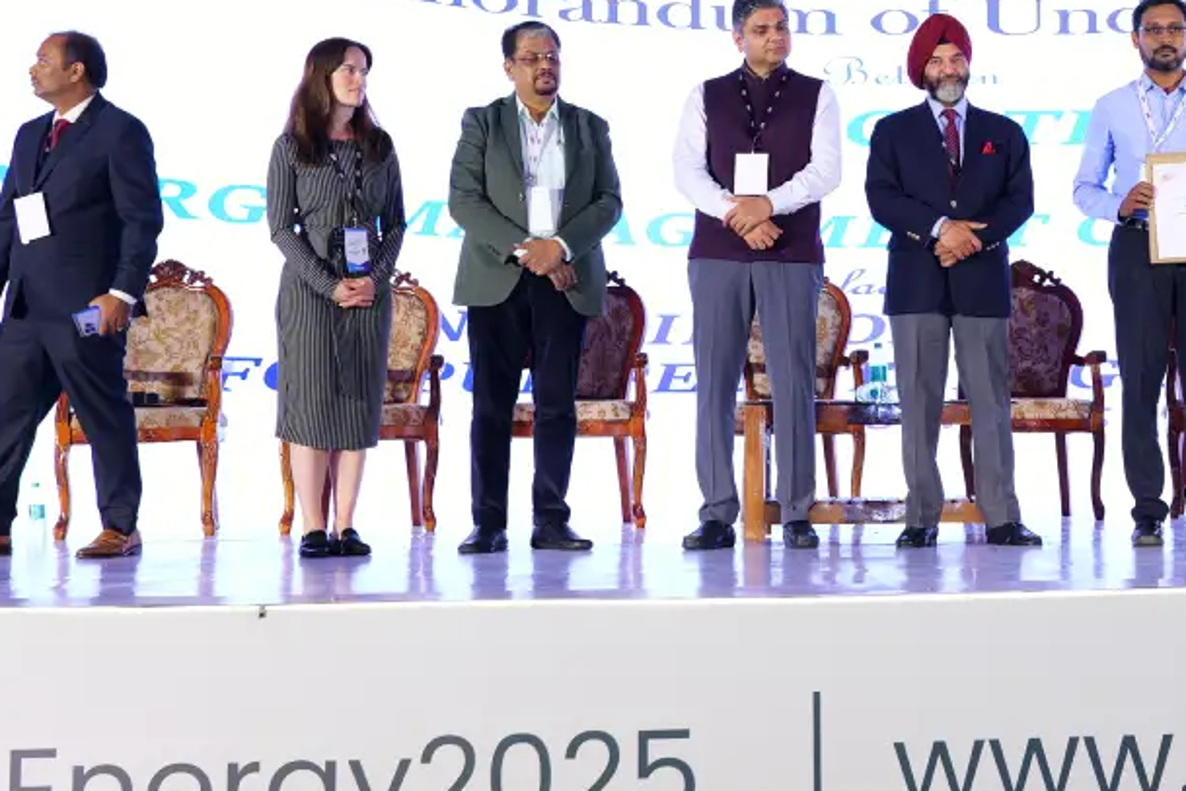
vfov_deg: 19.6
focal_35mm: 69
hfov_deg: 27.9
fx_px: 2273
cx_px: 1128
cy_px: 240
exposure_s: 1/160
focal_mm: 35
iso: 1600
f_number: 4
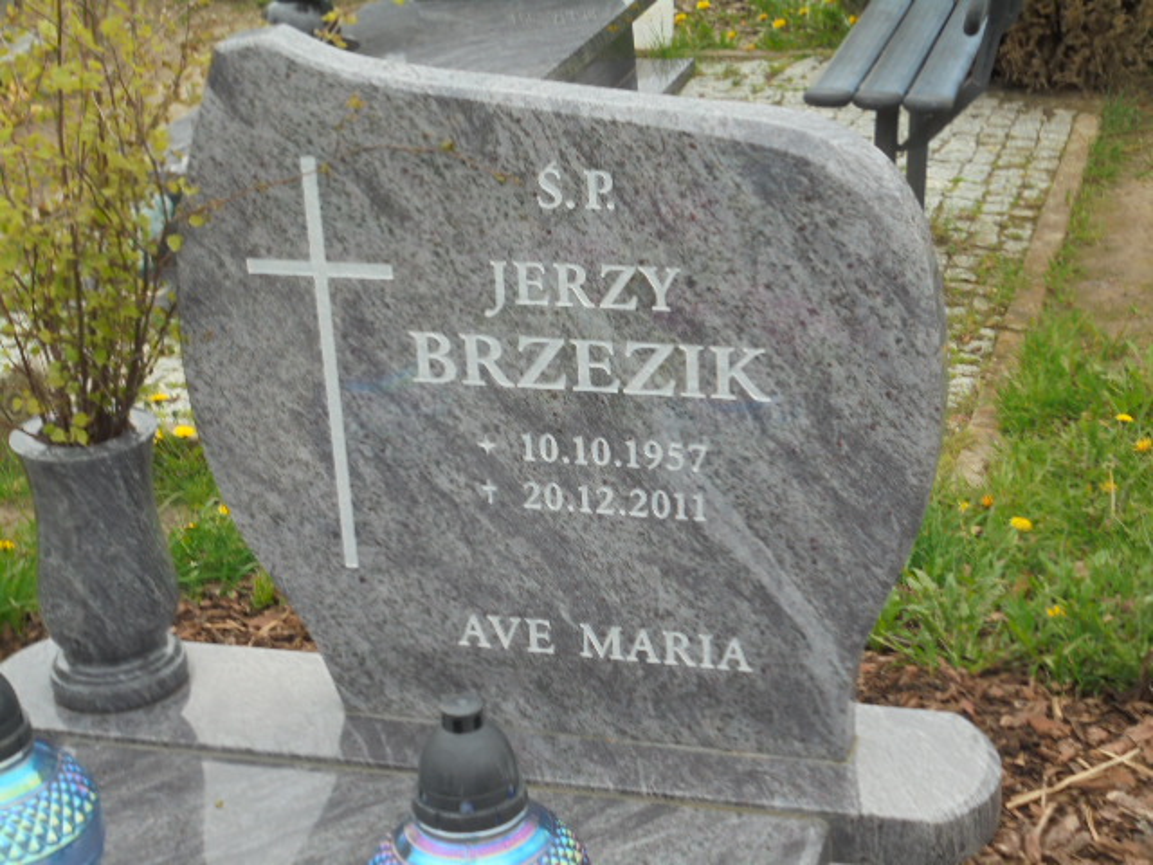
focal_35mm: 64
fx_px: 2132
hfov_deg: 30.3
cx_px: 576
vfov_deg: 22.9
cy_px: 432
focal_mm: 11.5
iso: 100
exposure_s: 1/125
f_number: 5.6
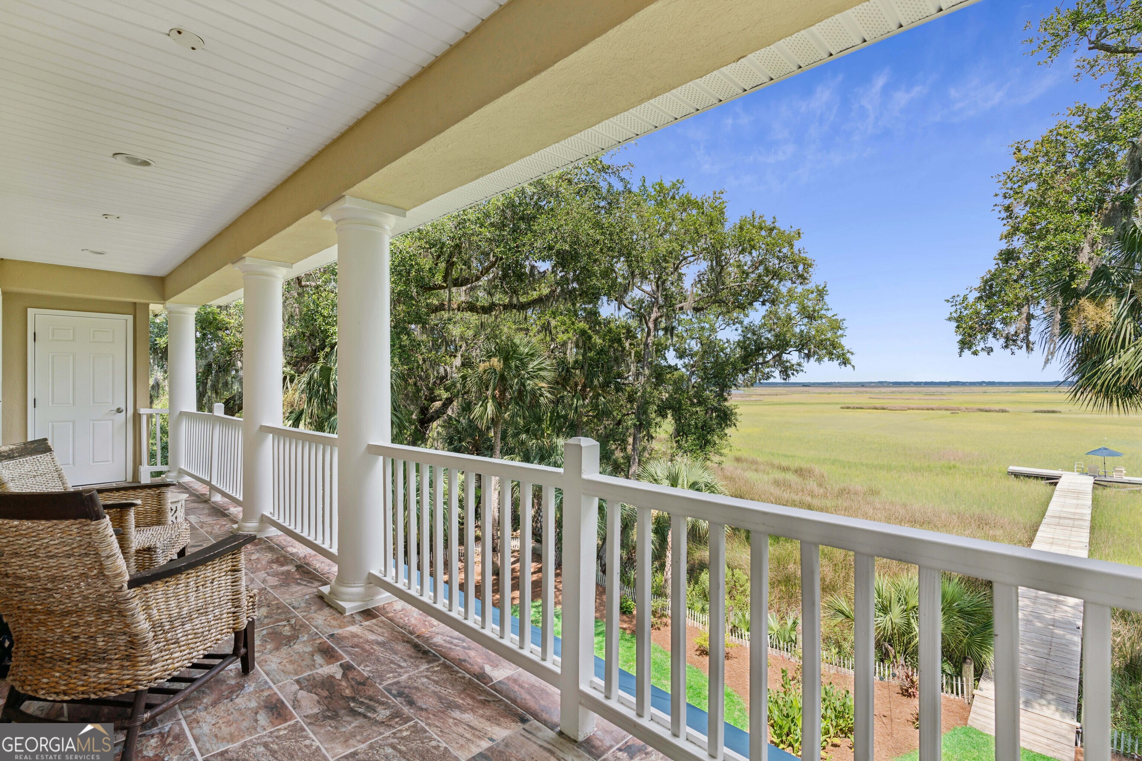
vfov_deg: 70.5
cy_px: 380
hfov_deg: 93.3
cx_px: 571
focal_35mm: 17
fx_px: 539
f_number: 7.1
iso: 250
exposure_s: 1/200
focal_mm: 17
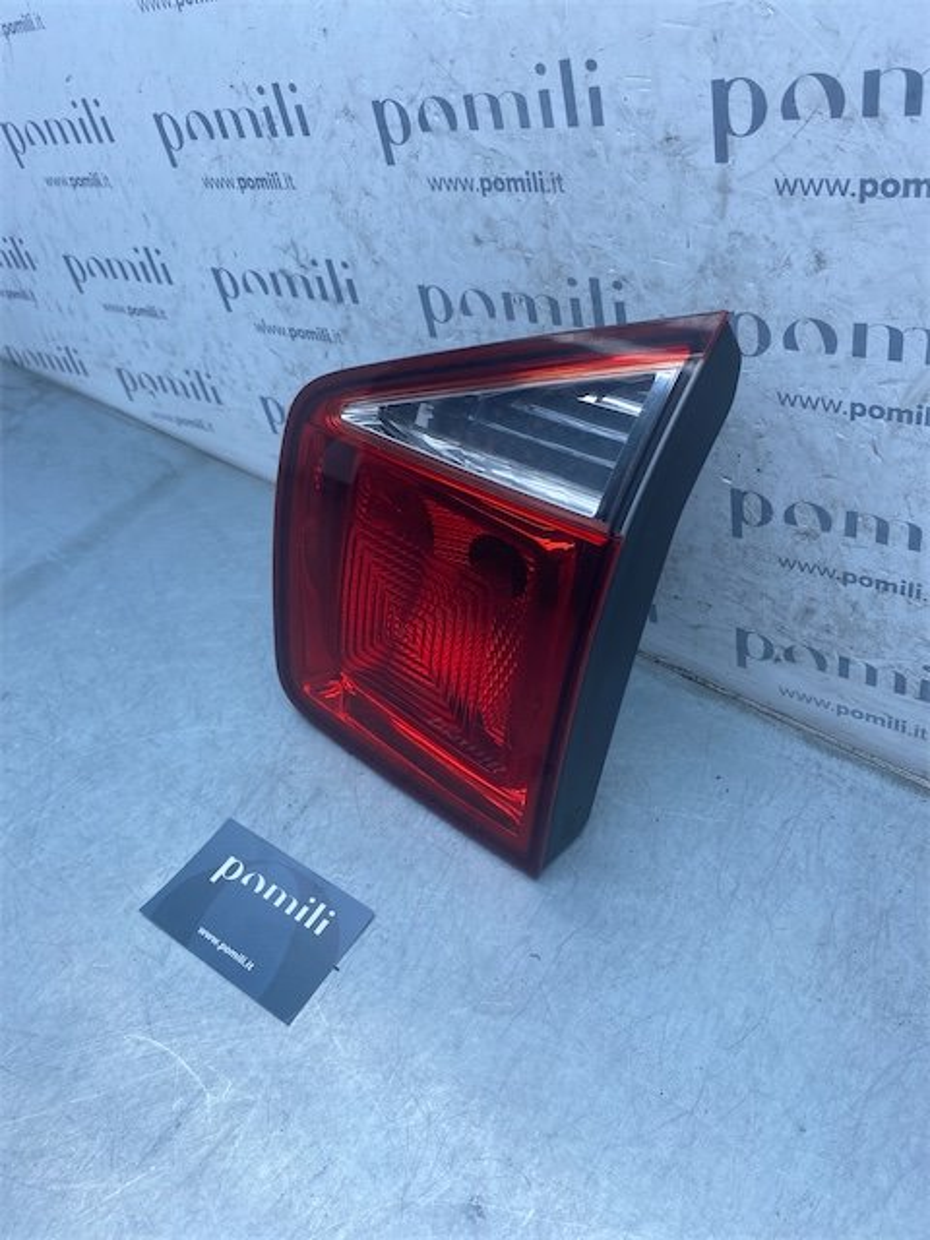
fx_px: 931
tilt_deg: -46.8
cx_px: 465
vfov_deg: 67.3
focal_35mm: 26
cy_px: 620
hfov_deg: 53.1
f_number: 1.8
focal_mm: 4.25
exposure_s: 1/799
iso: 32
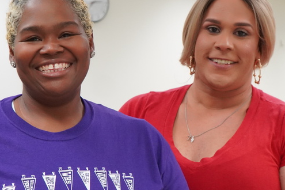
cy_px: 109
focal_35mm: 90
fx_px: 713
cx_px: 149
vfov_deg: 15.2
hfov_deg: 22.6
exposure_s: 1/160
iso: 2500
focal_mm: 29
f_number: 4
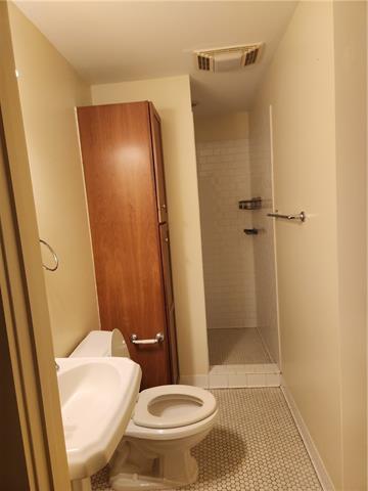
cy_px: 246
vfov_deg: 73.9
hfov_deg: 58.9
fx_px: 326
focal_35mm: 23
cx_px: 184
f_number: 1.8
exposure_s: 1/120
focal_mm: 5.4
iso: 200
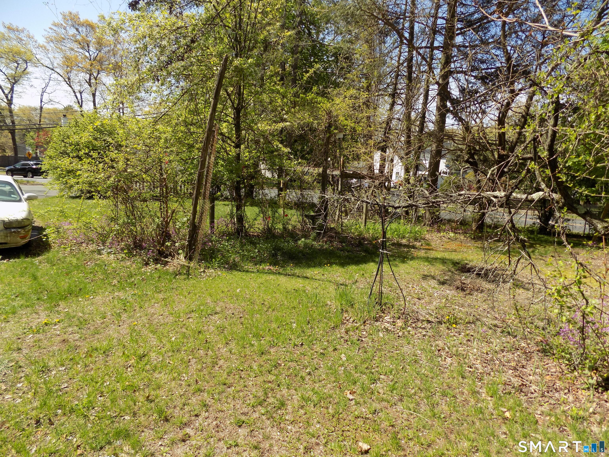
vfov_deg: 58.9
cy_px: 228
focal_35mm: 23
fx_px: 405
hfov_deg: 73.9
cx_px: 304
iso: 80
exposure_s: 1/500
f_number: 3.1
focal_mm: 4
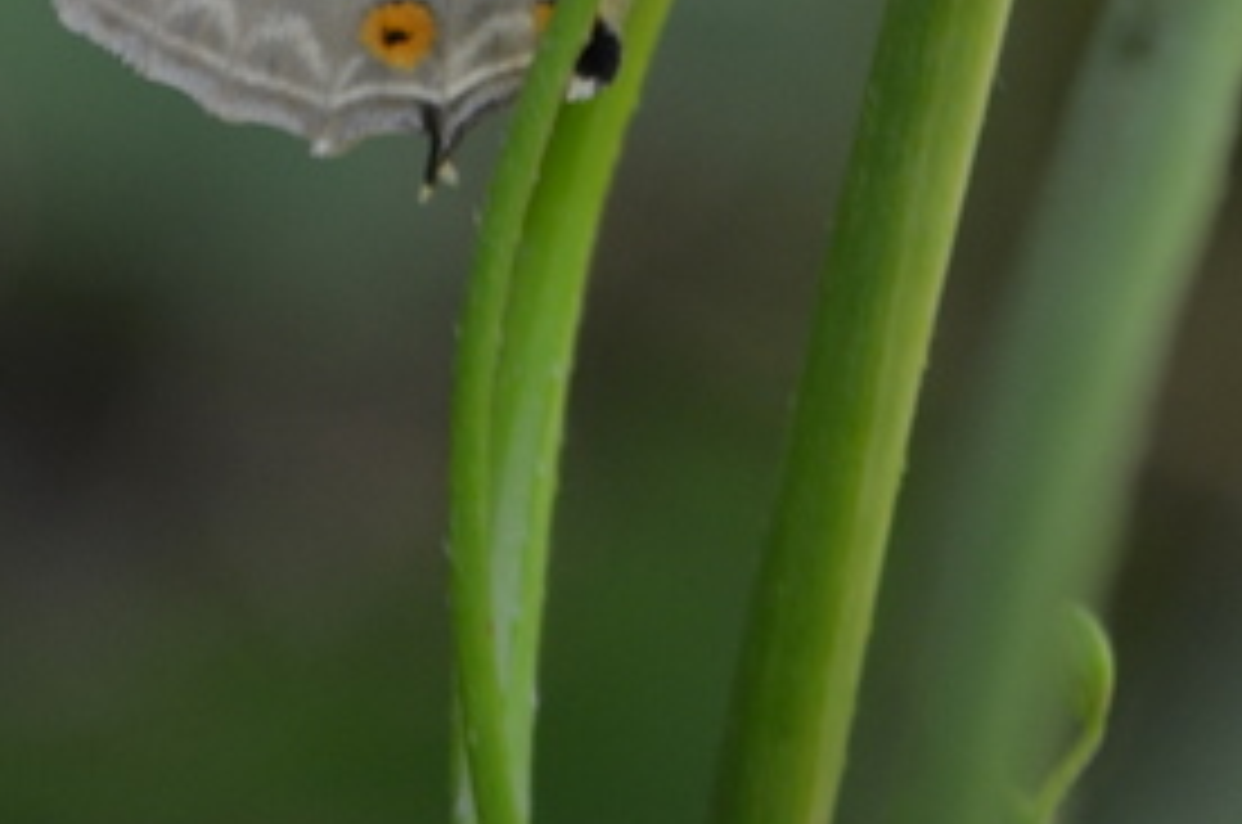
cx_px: 428
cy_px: -365
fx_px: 9944
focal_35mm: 289
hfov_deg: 7.1
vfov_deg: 4.7
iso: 400
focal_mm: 55
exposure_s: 1/60
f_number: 5.6
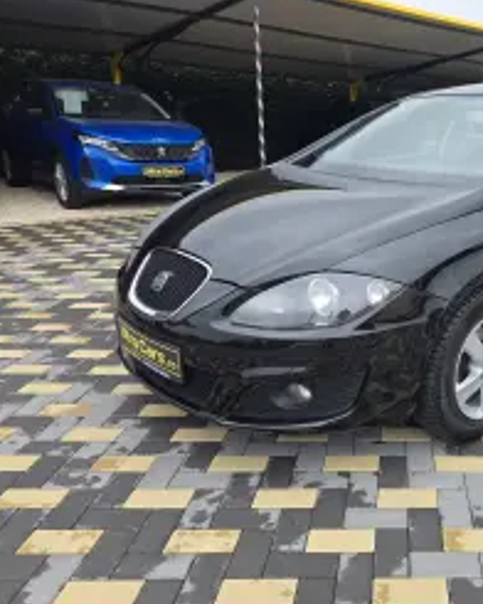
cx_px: 416
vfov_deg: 54.2
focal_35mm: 33
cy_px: 296
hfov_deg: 41.7
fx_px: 590
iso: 80
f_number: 1.7
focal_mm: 6.25
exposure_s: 1/1422
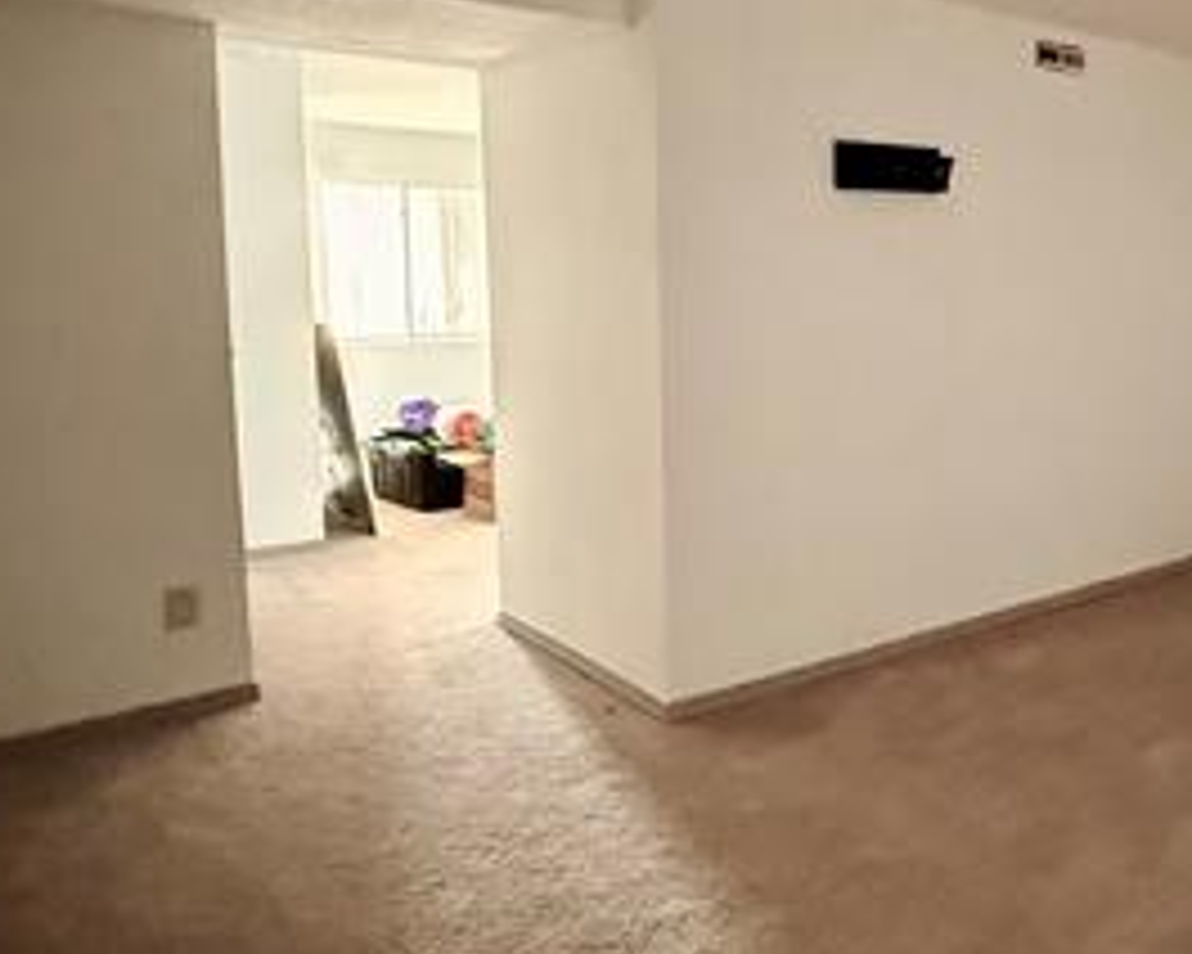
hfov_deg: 51.1
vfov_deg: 44.4
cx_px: 945
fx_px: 1164
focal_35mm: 33
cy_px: 394
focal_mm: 2.22
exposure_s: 1/40
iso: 1250
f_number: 2.2
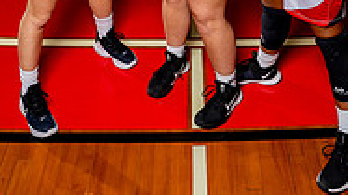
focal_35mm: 63
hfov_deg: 33.3
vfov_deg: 15.1
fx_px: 581
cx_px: 203
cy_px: -204
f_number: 8
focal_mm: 25
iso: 100
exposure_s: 1/250
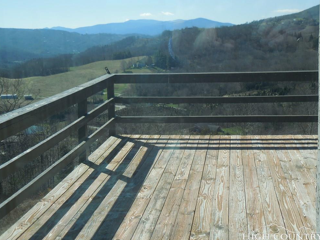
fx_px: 499
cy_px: 120
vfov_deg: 27.0
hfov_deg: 35.5
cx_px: 158
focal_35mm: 54
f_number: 4.3
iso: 125
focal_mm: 9.4
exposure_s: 1/640
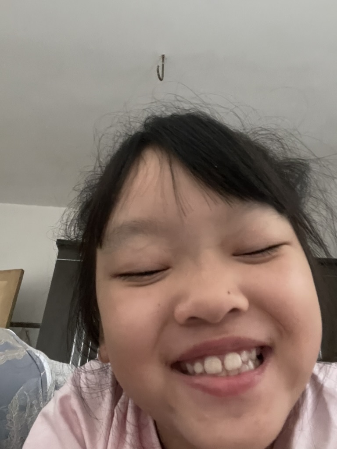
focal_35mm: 30
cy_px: 224
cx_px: 168
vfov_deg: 60.0
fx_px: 389
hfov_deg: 46.8
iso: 1000
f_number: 2.2
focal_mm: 2.71
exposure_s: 1/15
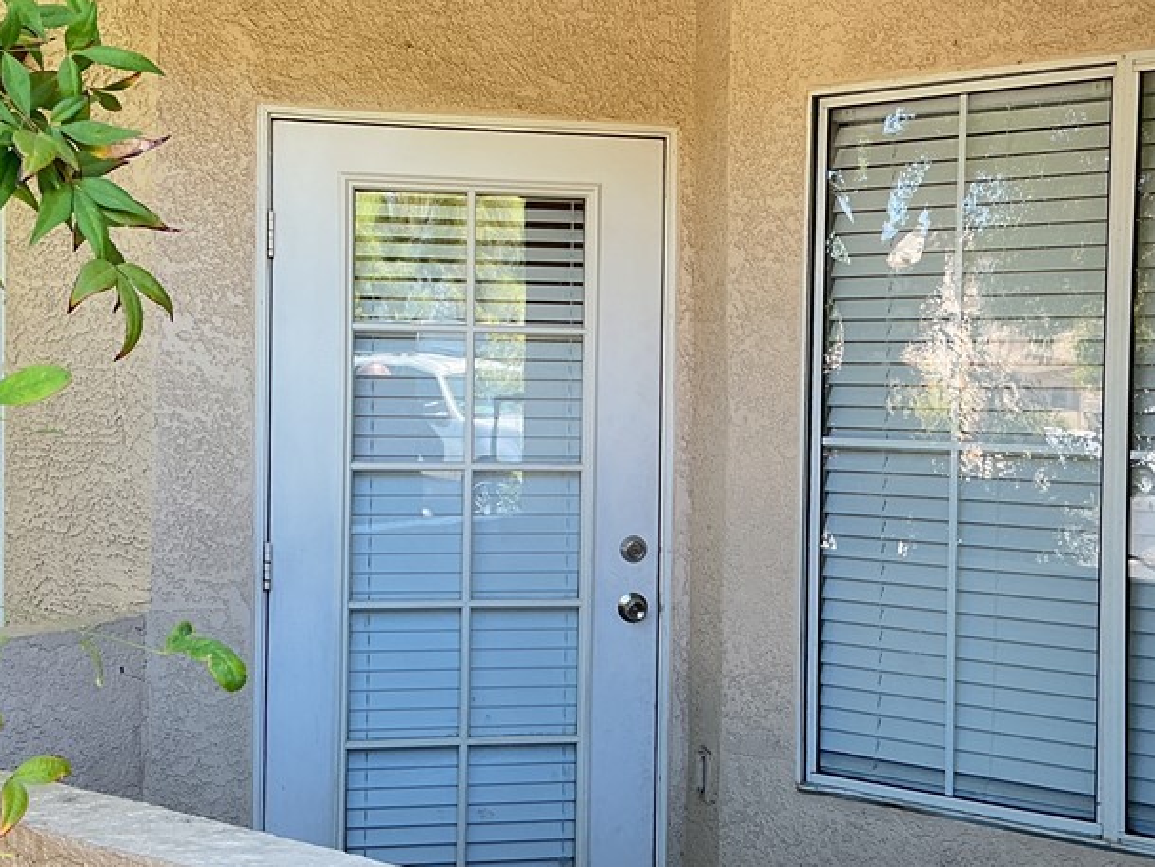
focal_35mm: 49
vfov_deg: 29.7
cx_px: 654
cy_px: 427
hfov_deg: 38.8
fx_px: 1636
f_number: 1.8
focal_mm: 3
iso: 50
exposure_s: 1/120
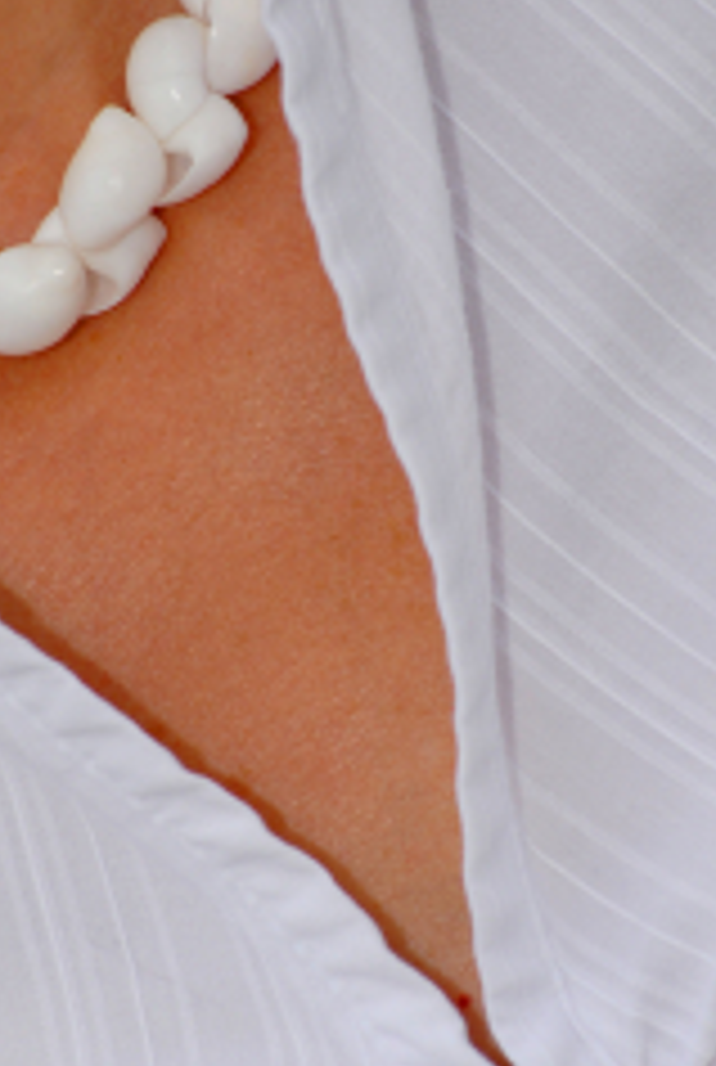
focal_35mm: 348
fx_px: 10336
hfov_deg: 4.0
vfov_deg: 5.9
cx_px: 293
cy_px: 412
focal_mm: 130
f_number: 9
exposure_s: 1/250
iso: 100
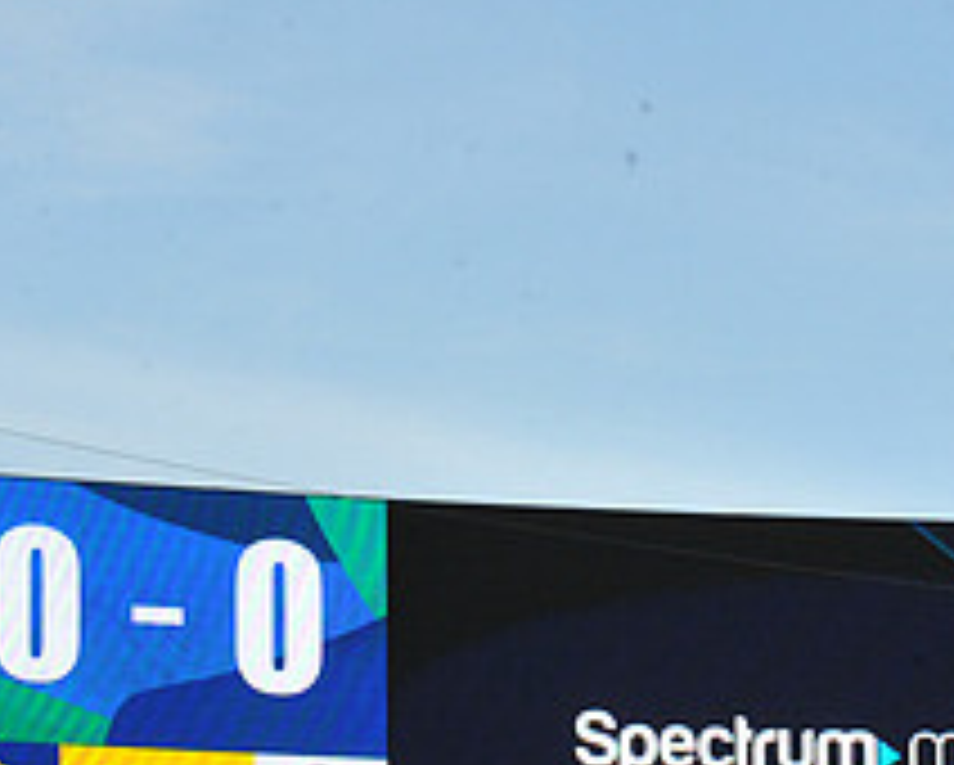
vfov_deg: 5.7
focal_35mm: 269
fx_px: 7602
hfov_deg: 7.2
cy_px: 734
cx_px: 742
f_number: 14
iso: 1600
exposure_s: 1/800
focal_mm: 105
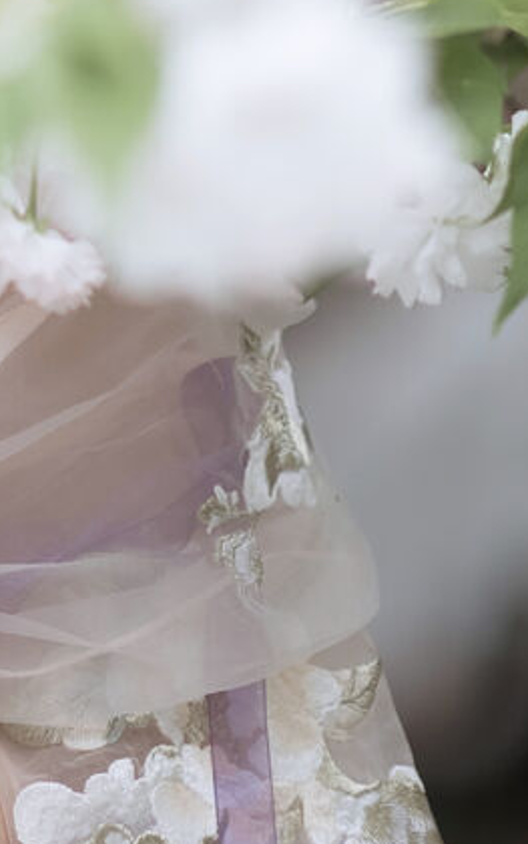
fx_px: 8530
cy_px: -663
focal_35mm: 371
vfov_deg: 5.6
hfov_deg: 3.5
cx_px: -648
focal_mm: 85
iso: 100
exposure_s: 1/1250
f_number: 1.4
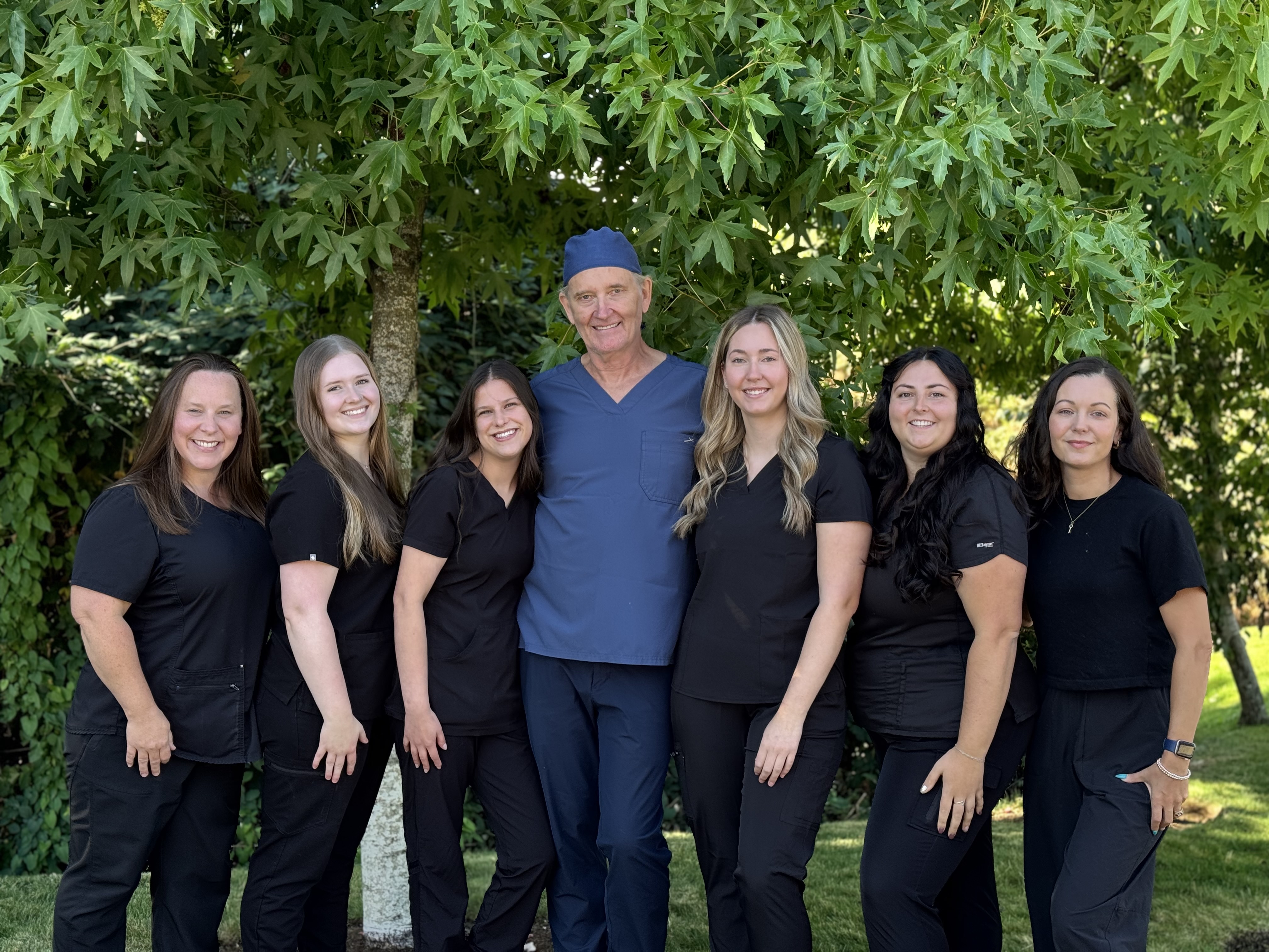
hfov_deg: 39.7
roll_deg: -2.2
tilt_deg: -2.1
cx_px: 634
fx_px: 1760
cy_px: 476
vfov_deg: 30.3
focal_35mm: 48
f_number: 1.78
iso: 64
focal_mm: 6.76
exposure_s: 1/354
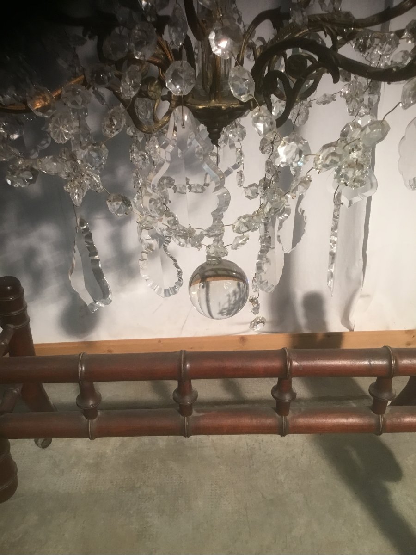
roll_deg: +0.2
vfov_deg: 58.4
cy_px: 278
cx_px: 208
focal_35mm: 31
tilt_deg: -27.8
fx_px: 497
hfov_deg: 45.4
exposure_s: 1/33
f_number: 2.4
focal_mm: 3.3
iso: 125
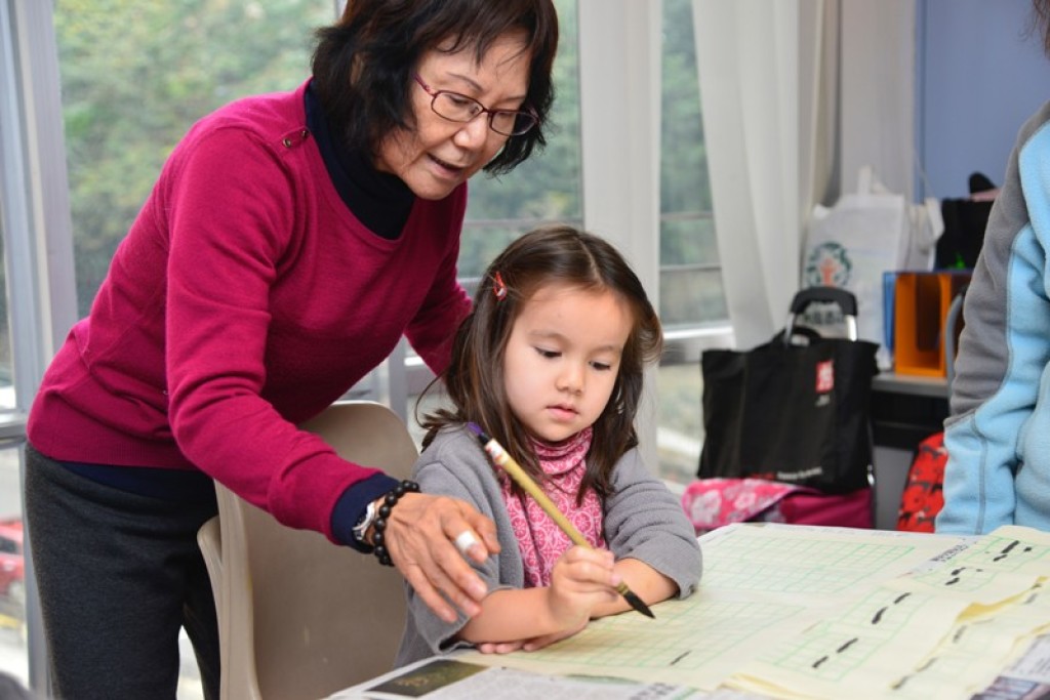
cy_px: 350
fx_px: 1458
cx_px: 525
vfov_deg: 27.0
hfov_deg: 39.6
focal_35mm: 50
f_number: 4
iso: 500
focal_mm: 50
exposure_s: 1/200
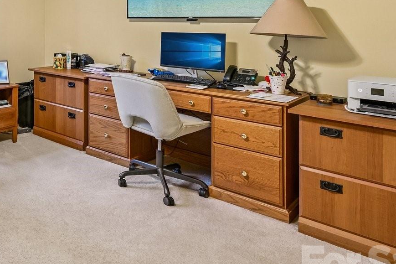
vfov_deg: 37.2
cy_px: 24
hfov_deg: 45.8
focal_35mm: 33
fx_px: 363
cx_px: -20
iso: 400
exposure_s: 1/3.33
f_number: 8
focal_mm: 14
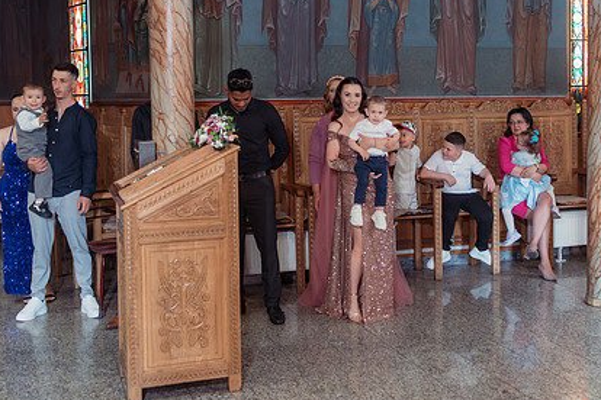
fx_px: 818
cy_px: 146
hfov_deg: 40.1
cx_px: 370
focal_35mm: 49
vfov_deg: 27.4
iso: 1600
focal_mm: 35
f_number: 2.2
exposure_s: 1/200
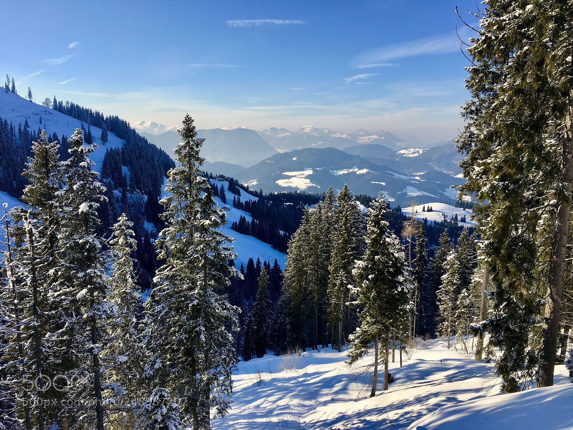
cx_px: 286
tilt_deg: -10.7
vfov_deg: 48.2
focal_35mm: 29
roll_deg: -1.7
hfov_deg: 61.7
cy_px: 215
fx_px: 480
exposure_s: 1/1304
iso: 25
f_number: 2.2
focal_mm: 4.15
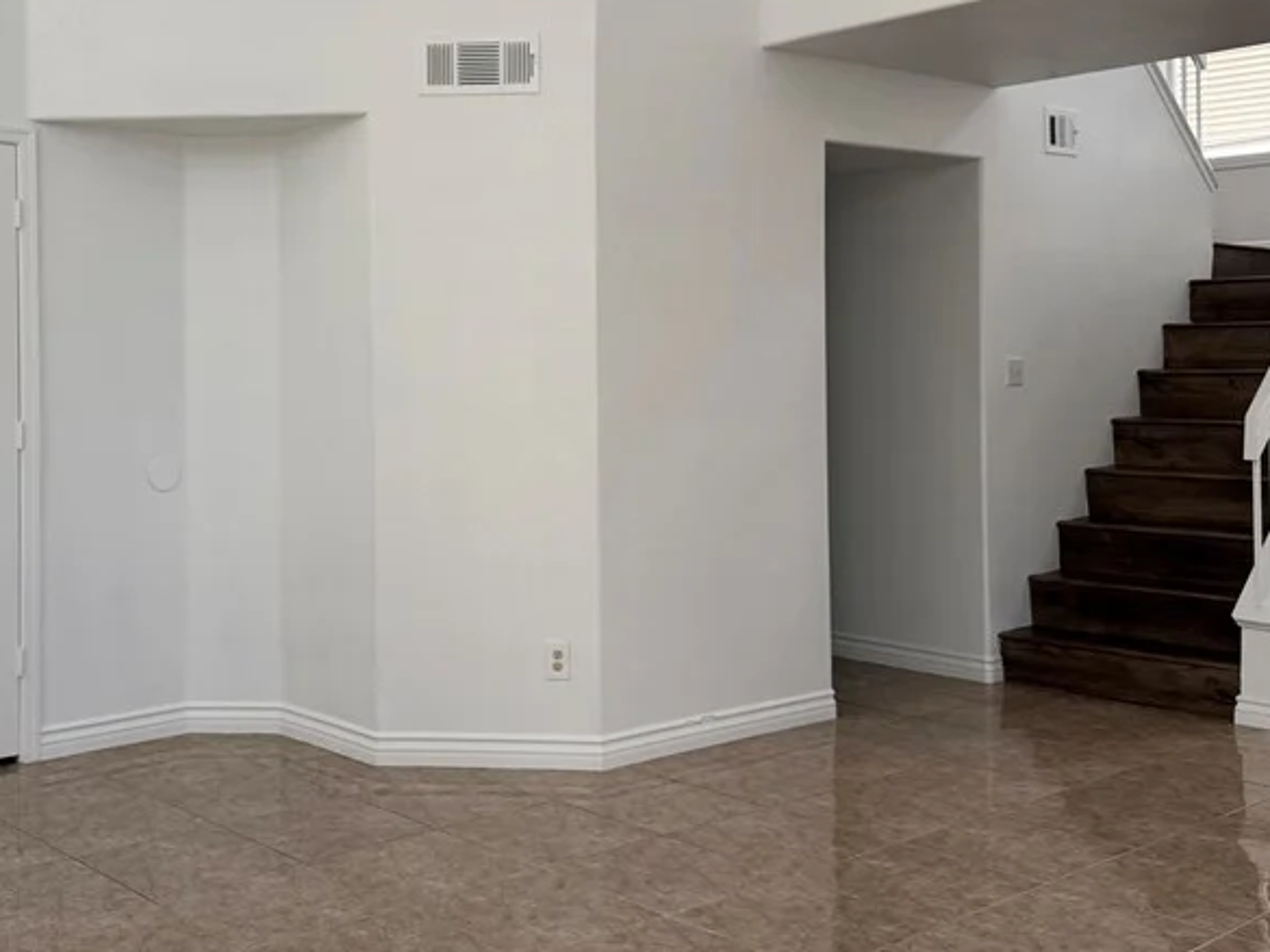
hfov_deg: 44.3
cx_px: 447
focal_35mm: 42
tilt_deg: -0.1
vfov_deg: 34.2
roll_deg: +0.1
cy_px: 349
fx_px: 1541
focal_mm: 6.76
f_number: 1.78
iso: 100
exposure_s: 1/196
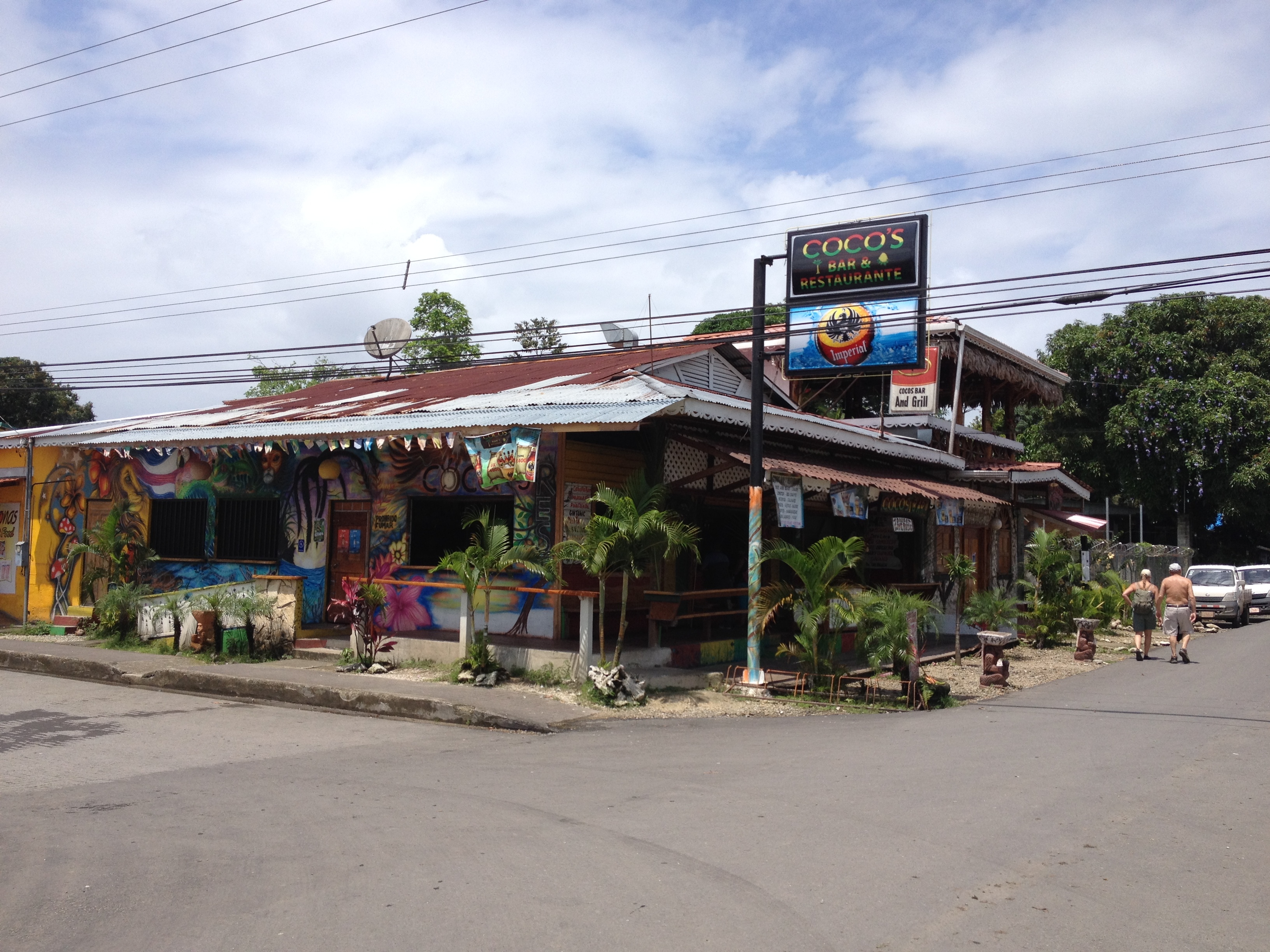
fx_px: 1284
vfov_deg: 40.7
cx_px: 635
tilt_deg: +0.0
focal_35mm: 35
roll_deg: -1.0
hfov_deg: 52.6
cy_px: 476
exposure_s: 1/1972
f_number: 2.4
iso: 50
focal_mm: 4.28
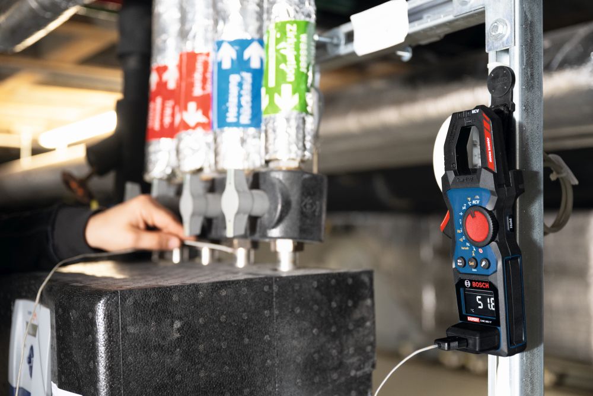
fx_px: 725
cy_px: 198
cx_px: 296
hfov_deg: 44.5
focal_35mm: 44
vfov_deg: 30.5
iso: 1600
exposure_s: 1/100
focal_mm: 44
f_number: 2.8
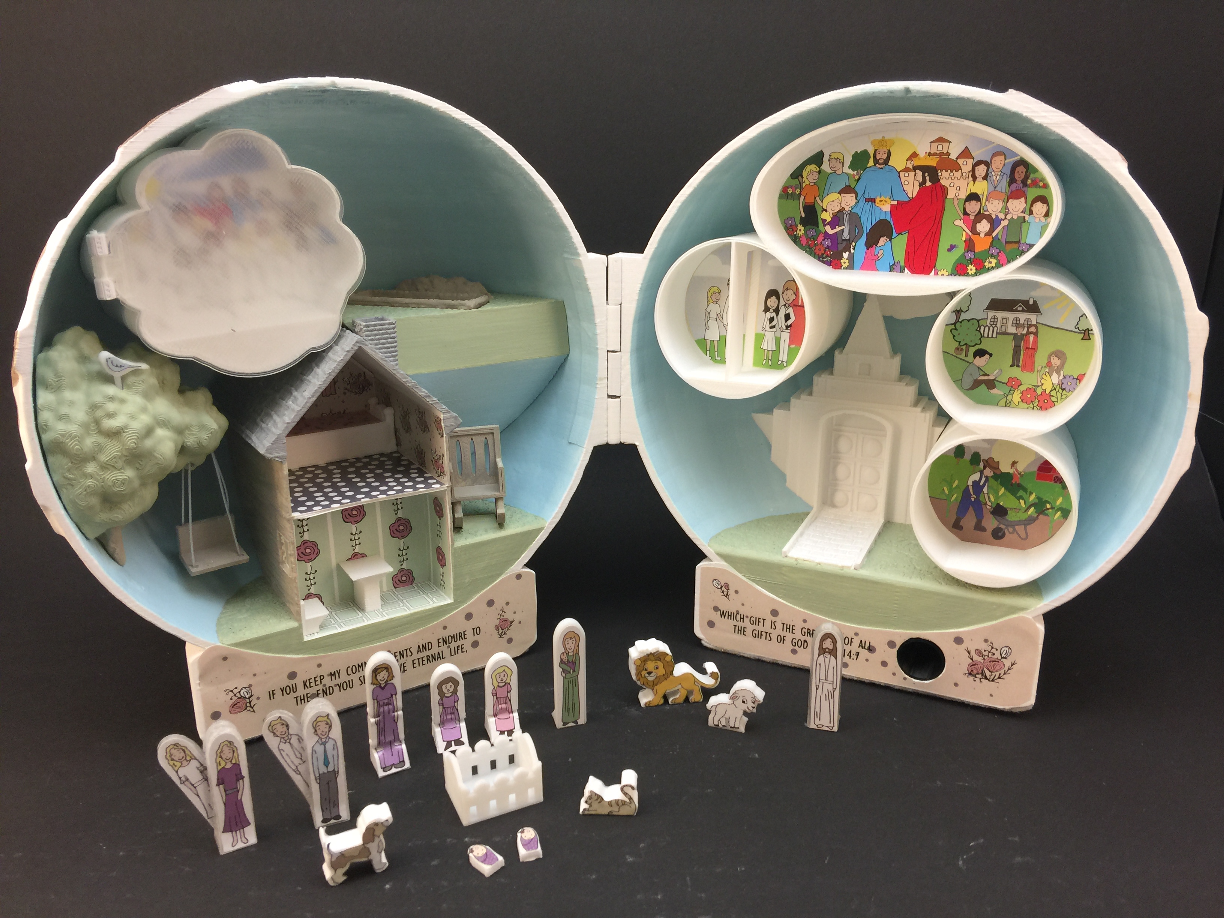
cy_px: 459
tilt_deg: -21.2
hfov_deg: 61.7
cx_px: 612
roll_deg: -0.1
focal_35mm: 29
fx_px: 1025
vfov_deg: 48.2
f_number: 2.2
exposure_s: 1/15
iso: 32
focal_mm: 4.15
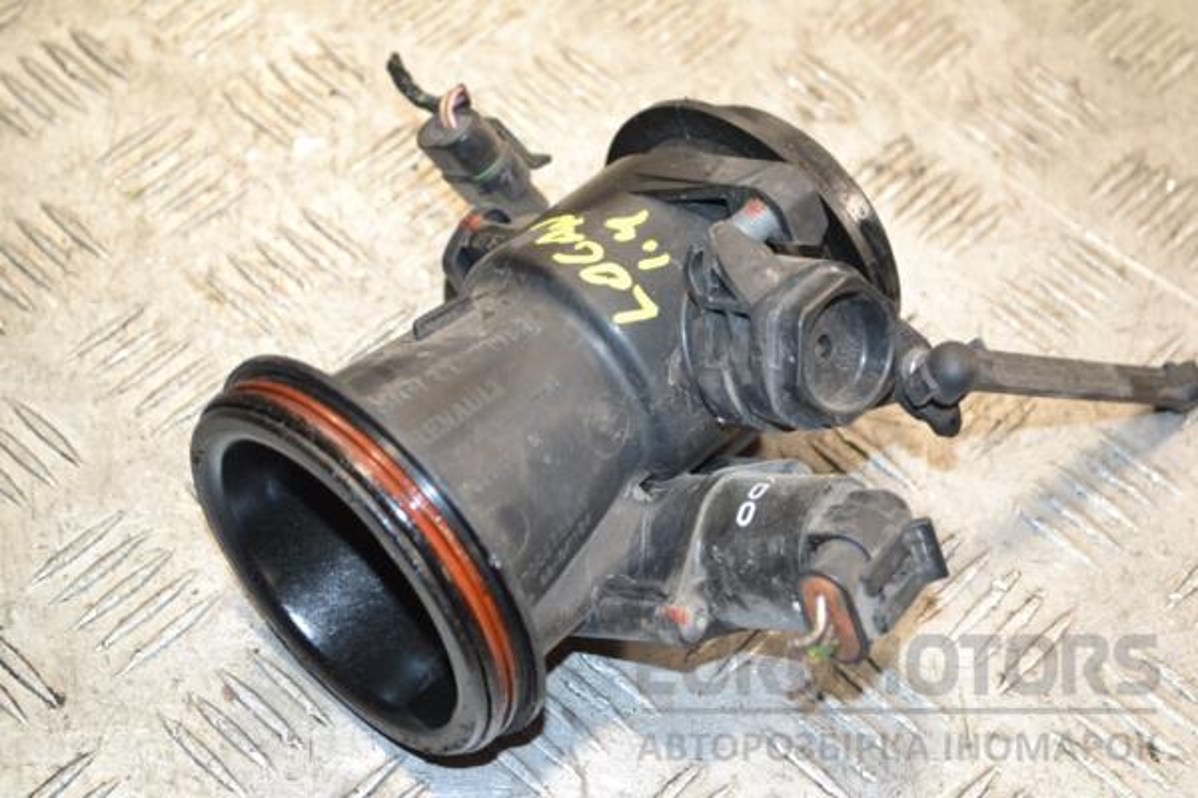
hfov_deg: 29.2
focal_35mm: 69
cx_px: 599
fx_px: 2296
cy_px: 399
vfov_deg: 19.7
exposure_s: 1/160
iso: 1600
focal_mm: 46
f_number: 5.6
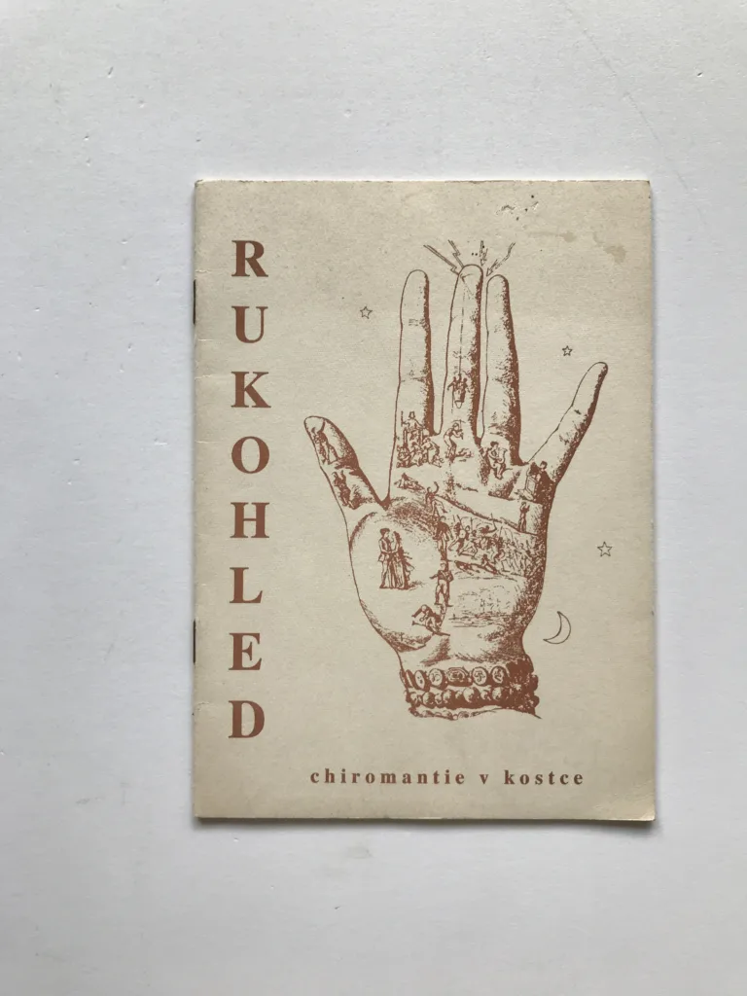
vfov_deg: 63.4
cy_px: 498
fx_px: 806
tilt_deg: -89.5
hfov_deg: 49.7
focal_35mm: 28
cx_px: 374
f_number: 1.8
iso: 20
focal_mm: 3.99
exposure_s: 1/111
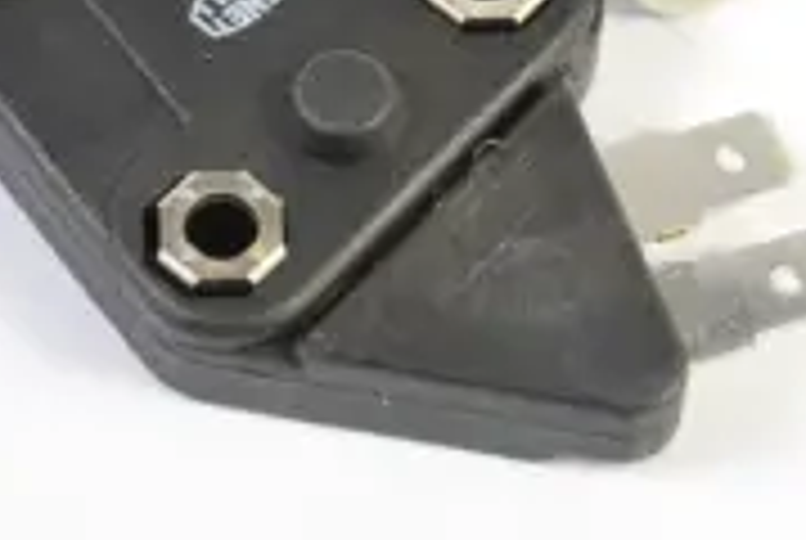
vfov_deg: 6.5
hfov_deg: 9.7
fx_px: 4761
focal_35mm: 212
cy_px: 36
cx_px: 401
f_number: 5.6
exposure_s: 1/30
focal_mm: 55
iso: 140
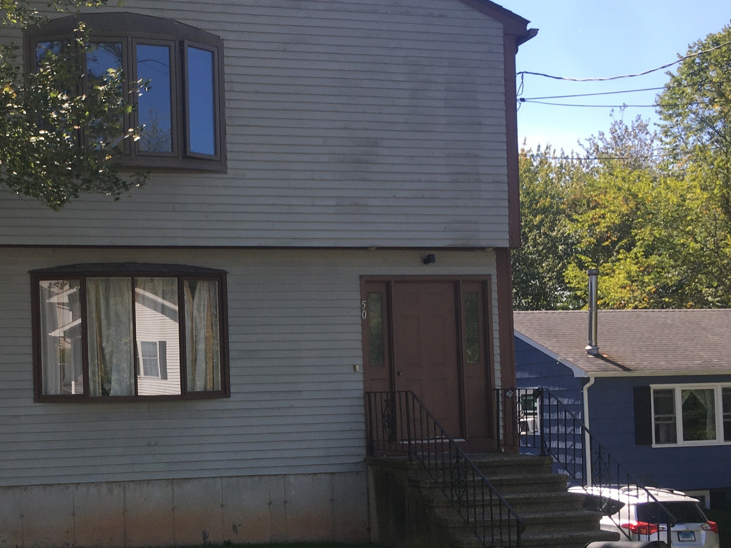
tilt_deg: +0.5
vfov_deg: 28.7
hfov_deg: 36.8
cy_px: 400
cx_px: 140
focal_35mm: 50
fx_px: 1056
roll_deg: +0.7
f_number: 2.2
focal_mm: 4.15
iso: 25
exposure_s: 1/591
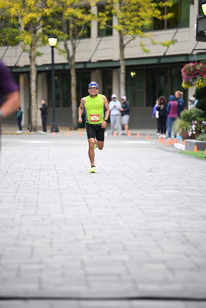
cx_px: 103
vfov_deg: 10.8
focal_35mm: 190
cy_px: 154
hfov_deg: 7.2
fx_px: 1630
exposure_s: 1/1600
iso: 1250
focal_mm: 190
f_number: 2.8
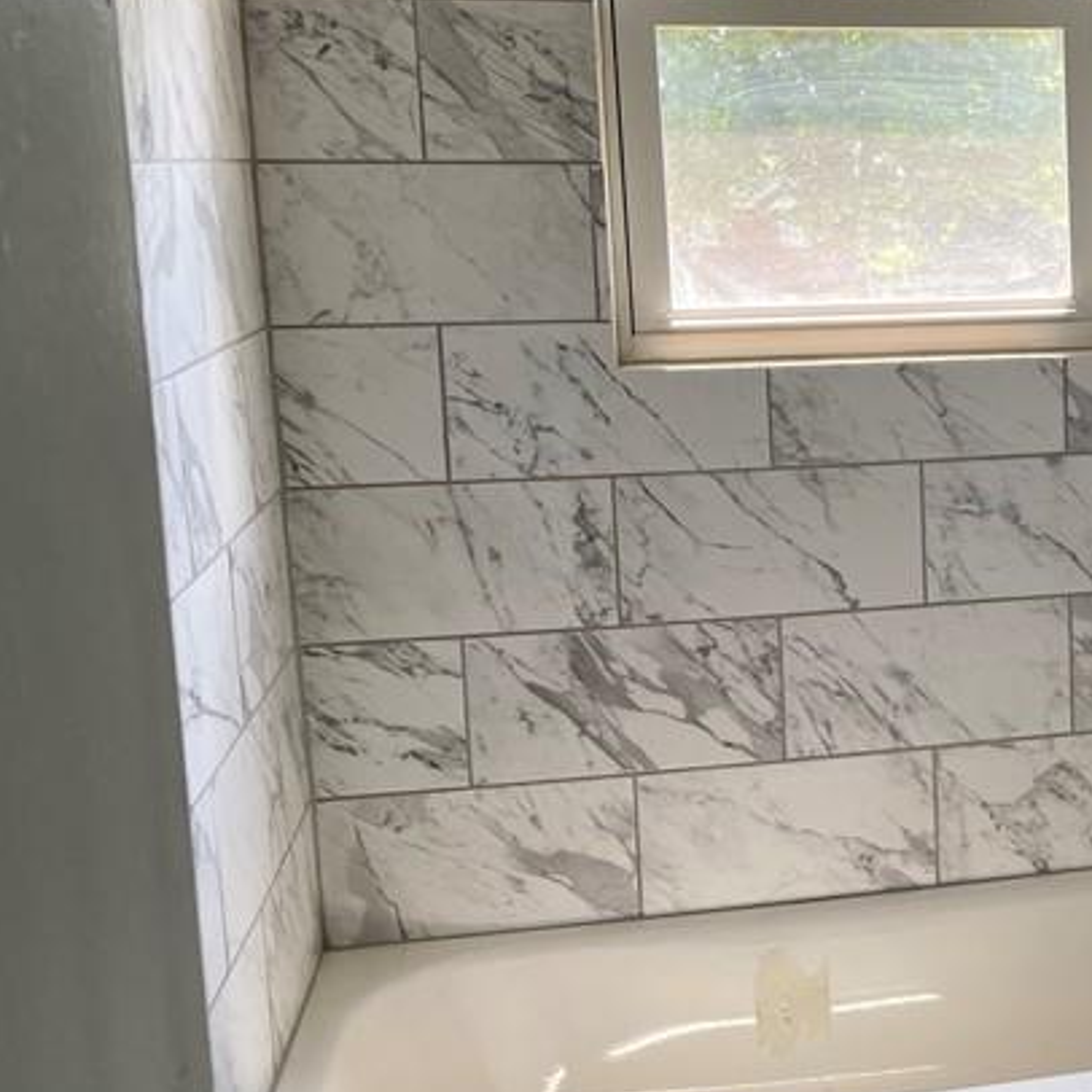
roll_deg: +0.4
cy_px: 524
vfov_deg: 29.5
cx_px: 1270
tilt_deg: -9.6
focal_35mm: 58
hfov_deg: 26.6
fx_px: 2070
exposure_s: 1/121
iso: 40
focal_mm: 5.1
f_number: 1.6
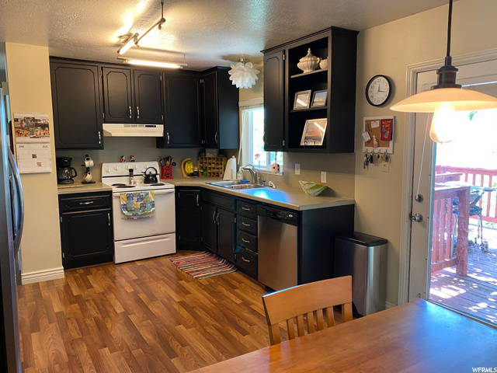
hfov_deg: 67.3
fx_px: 373
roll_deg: +0.0
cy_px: 186
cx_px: 248
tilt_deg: -7.0
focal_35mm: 26
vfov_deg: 53.1
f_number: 1.8
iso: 250
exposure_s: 1/60
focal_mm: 4.25
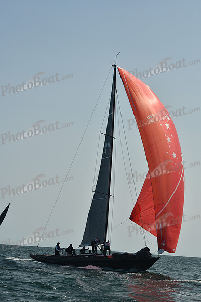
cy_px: 151
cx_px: 100
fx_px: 720
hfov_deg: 15.9
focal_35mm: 86
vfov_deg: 23.6
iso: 320
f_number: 10
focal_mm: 86
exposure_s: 1/640
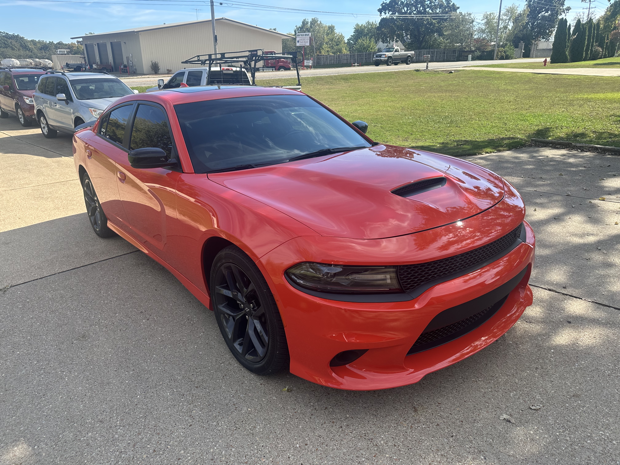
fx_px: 430
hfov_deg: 71.6
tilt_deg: -20.8
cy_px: 232
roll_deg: -0.8
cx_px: 310
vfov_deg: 56.8
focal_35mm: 24
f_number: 1.78
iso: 80
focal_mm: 6.86
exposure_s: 1/1473
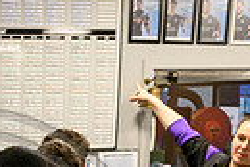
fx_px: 744
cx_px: -37
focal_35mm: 107
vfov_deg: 11.8
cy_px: 302
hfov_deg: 18.3
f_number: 3.5
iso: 12800
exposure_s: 1/500
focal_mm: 24
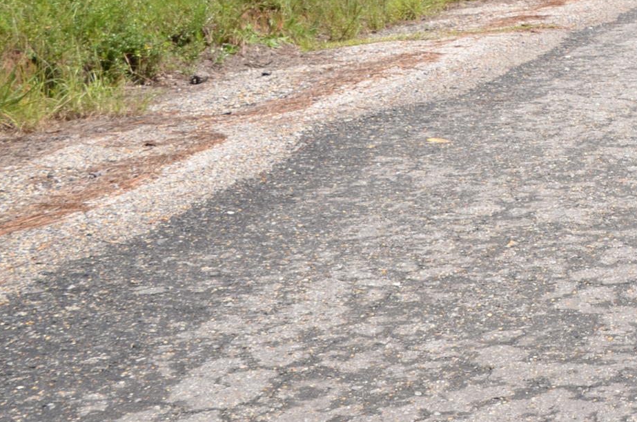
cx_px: 909
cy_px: -238
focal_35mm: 117
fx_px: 2066
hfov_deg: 16.3
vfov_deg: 11.1
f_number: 7.1
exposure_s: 1/250
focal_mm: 24
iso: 100
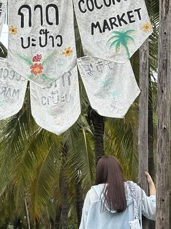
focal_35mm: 143
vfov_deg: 13.7
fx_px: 942
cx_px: 48
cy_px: 201
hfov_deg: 10.4
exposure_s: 1/1241
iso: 32
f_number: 1.6
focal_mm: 5.96
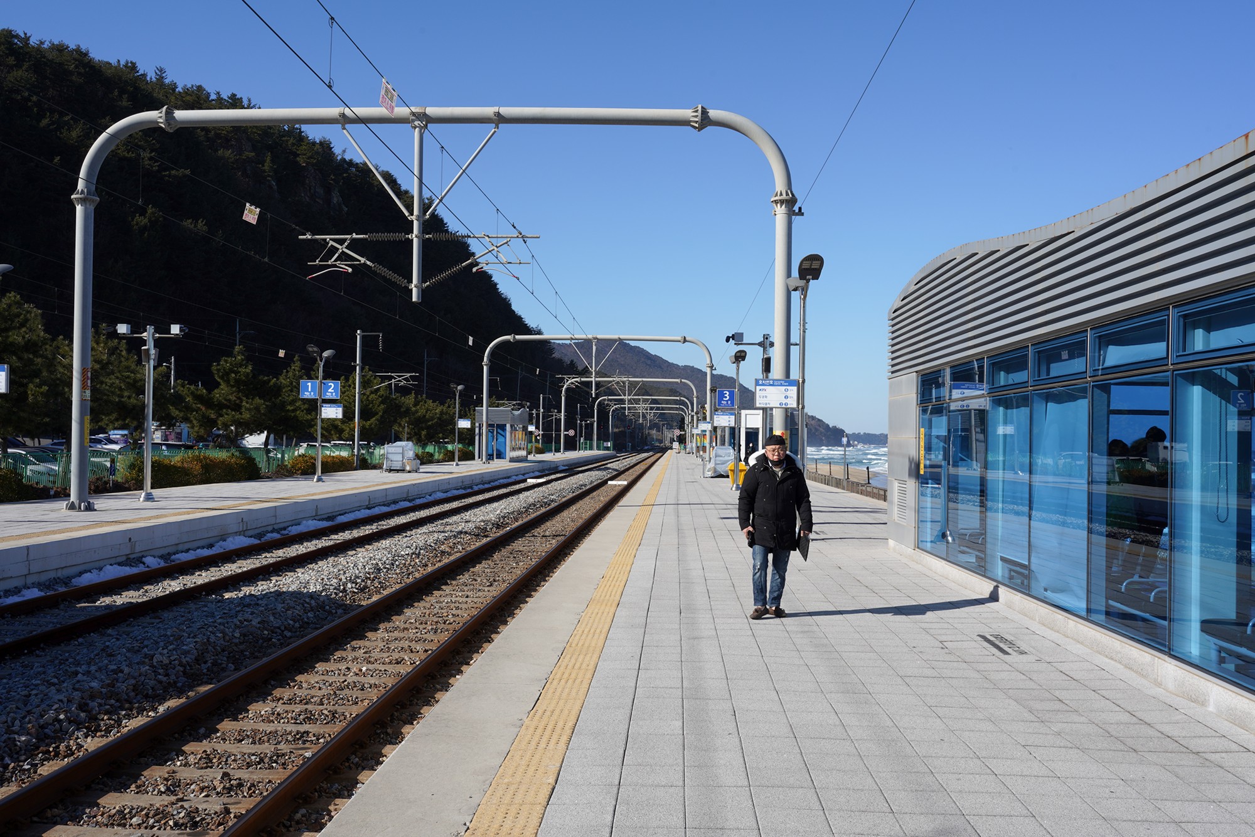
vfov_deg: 40.0
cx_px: 628
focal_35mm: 33
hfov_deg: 57.2
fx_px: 1151
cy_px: 418
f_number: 16
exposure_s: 1/100
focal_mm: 33
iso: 100
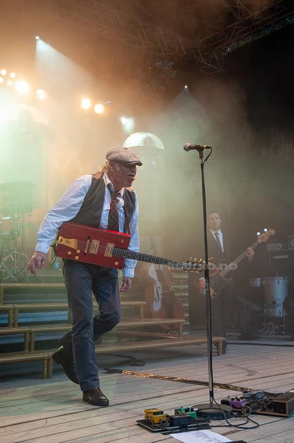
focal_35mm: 46
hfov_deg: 28.9
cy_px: 222
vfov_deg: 42.4
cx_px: 147
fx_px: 571
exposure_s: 1/640
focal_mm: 31
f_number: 4
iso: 800
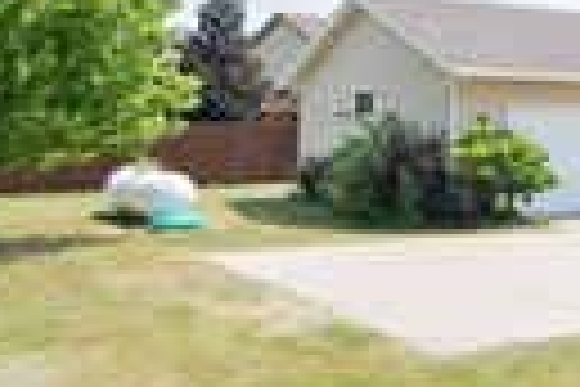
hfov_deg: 31.6
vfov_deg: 23.2
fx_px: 934
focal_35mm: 58
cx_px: 593
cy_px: 115
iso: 200
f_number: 10
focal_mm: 10
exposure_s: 1/500
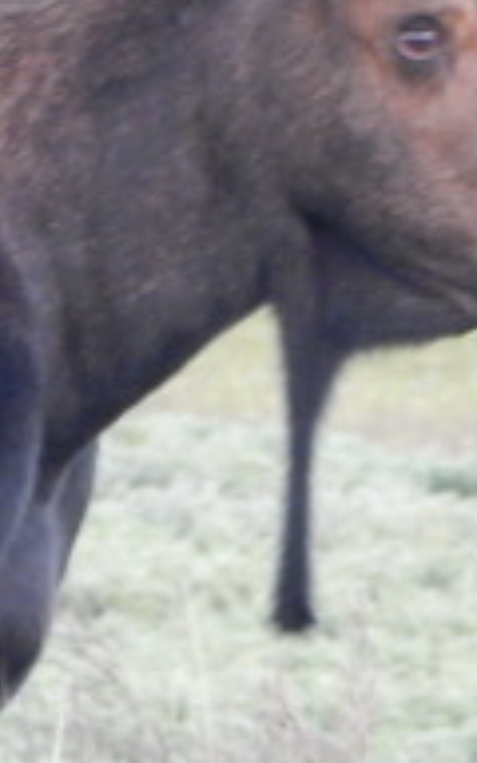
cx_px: 155
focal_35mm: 1682
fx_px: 34985
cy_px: 8
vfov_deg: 1.2
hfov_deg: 0.8
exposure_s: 1/40
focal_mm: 97.9
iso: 800
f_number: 5.8
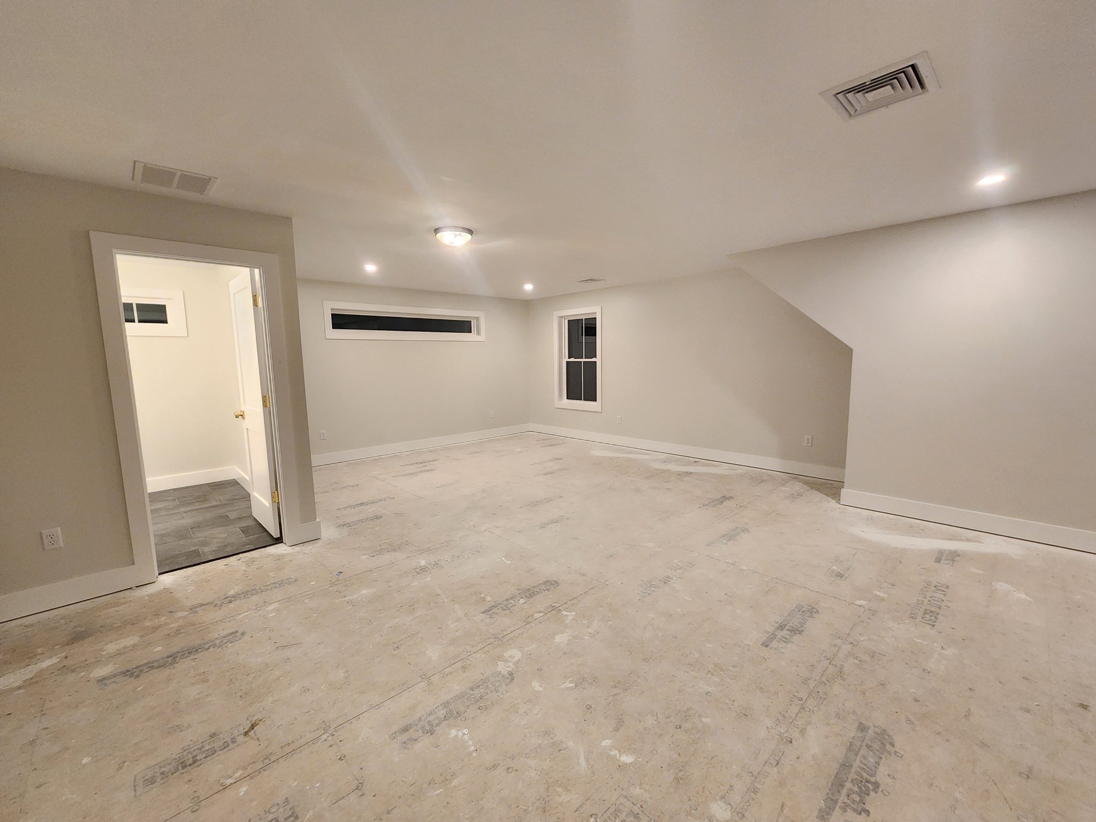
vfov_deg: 89.9
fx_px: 412
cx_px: 548
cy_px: 411
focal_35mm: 13
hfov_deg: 106.2
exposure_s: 1/60
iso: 400
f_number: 2.2
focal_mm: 2.2
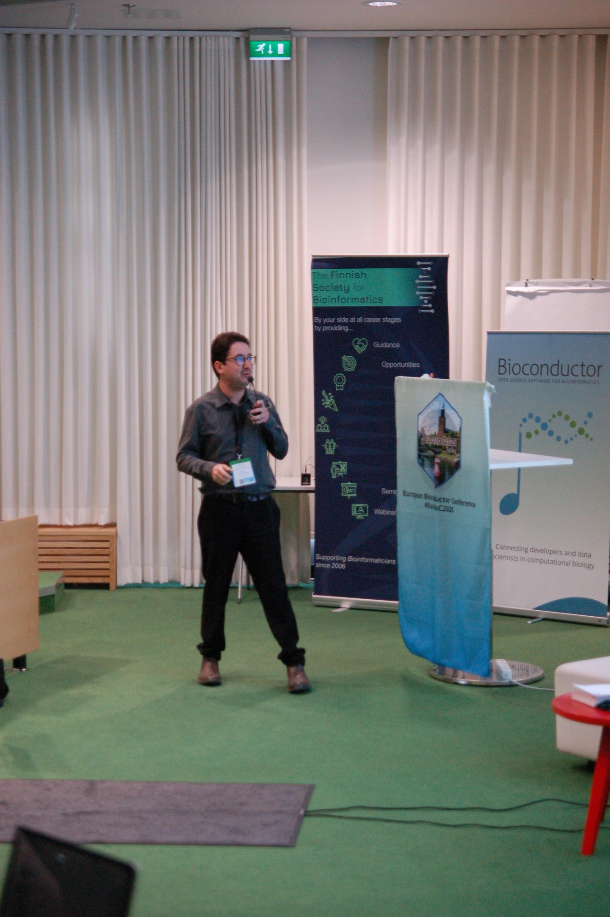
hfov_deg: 18.2
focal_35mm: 75
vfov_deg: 27.0
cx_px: 305
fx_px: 1909
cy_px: 458
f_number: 2.8
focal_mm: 50
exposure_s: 1/125
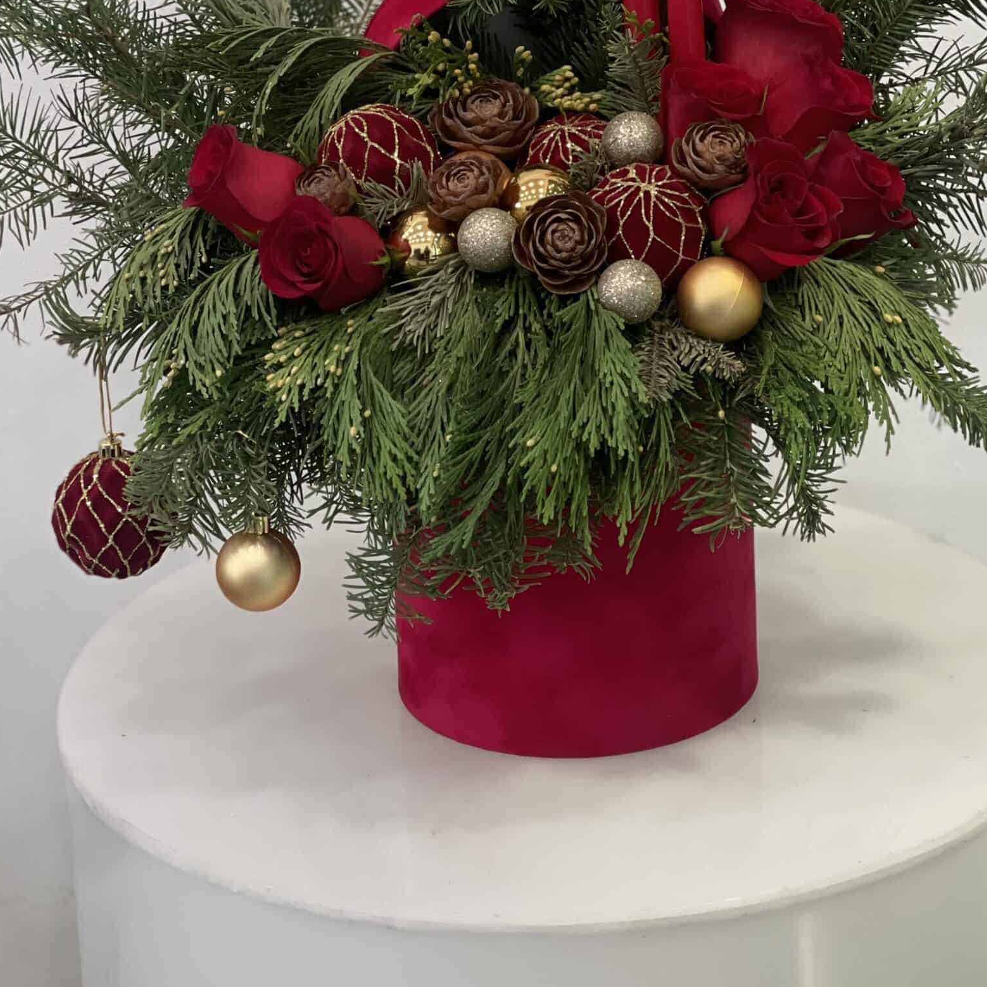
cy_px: 253
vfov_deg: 18.2
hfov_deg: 18.3
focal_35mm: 95
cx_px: 532
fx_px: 3065
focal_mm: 7.5
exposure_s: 1/60
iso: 160
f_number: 2.2
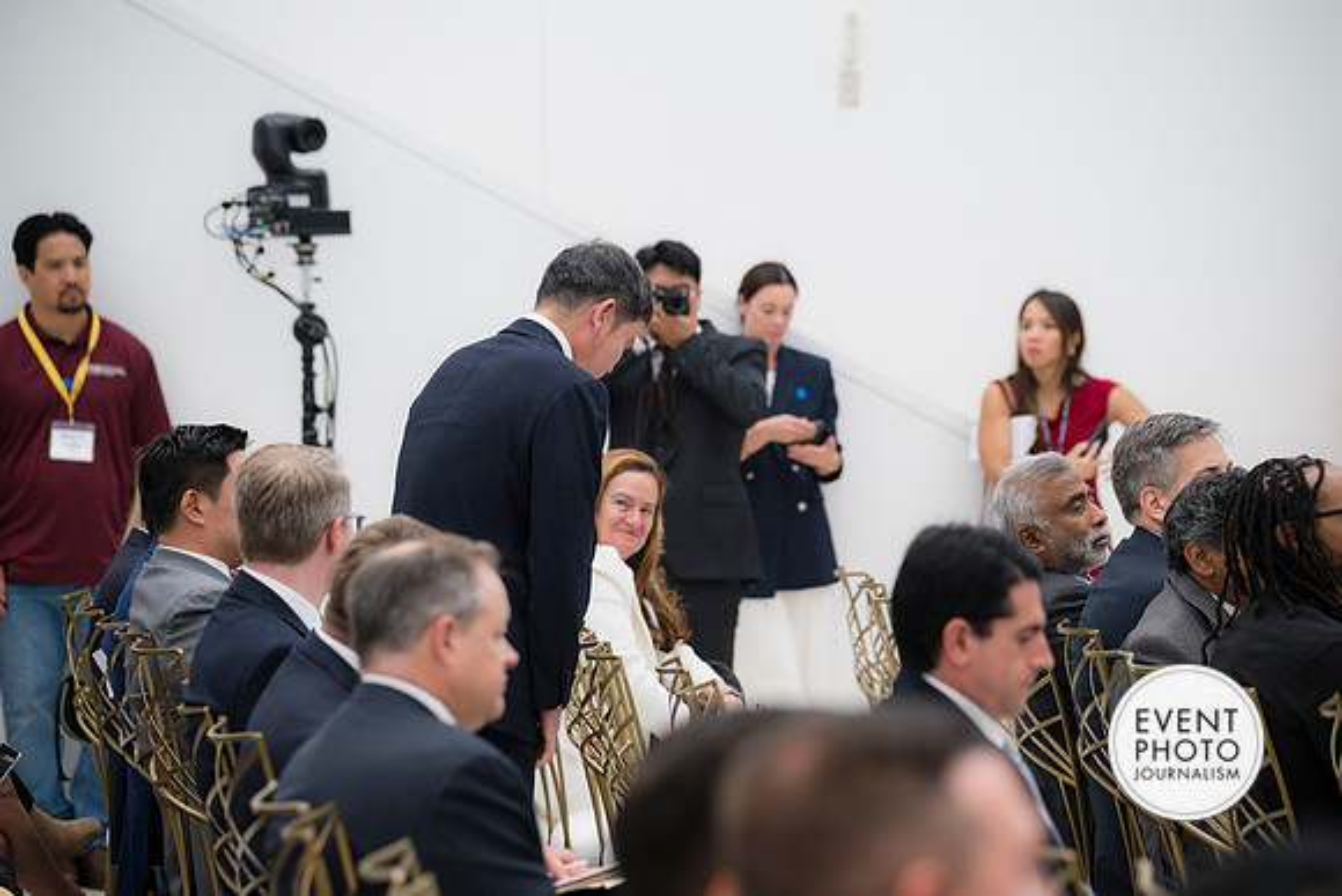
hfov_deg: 13.7
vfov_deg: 9.2
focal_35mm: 150
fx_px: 5593
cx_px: 671
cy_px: 448
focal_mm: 150
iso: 180
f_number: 4
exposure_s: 1/160
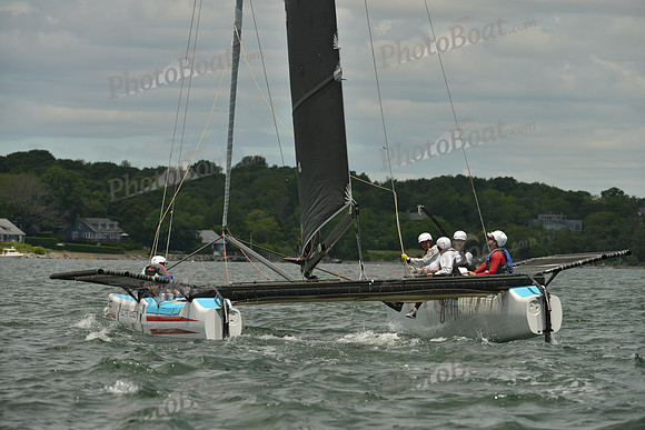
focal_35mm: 240
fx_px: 4301
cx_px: 322
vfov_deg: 5.7
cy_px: 215
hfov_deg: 8.6
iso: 200
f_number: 7.1
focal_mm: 240
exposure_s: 1/1000
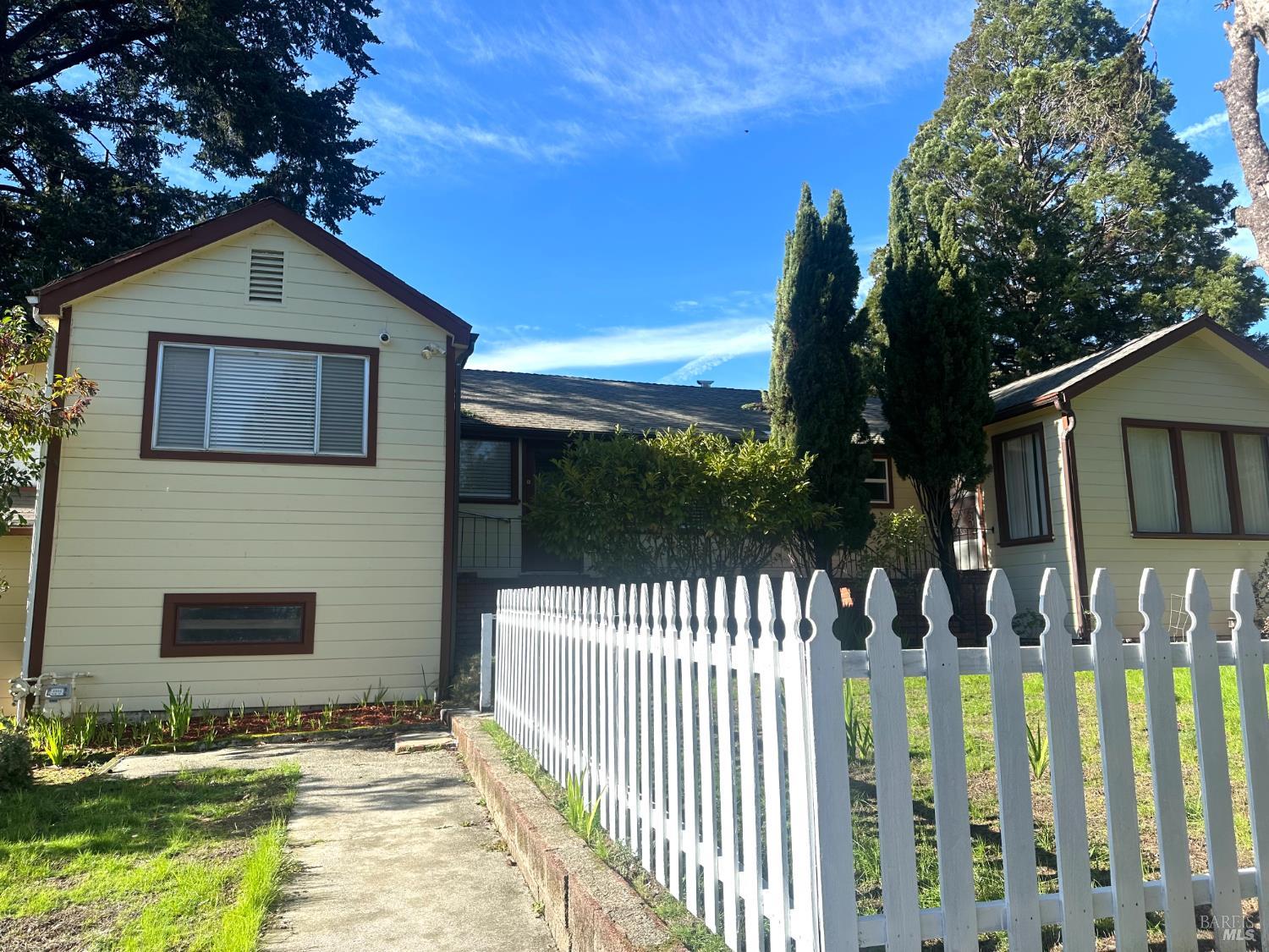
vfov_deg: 56.8
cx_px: 634
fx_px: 880
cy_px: 476
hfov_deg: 71.6
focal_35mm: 24
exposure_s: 1/2732
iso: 80
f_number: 1.78
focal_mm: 6.86
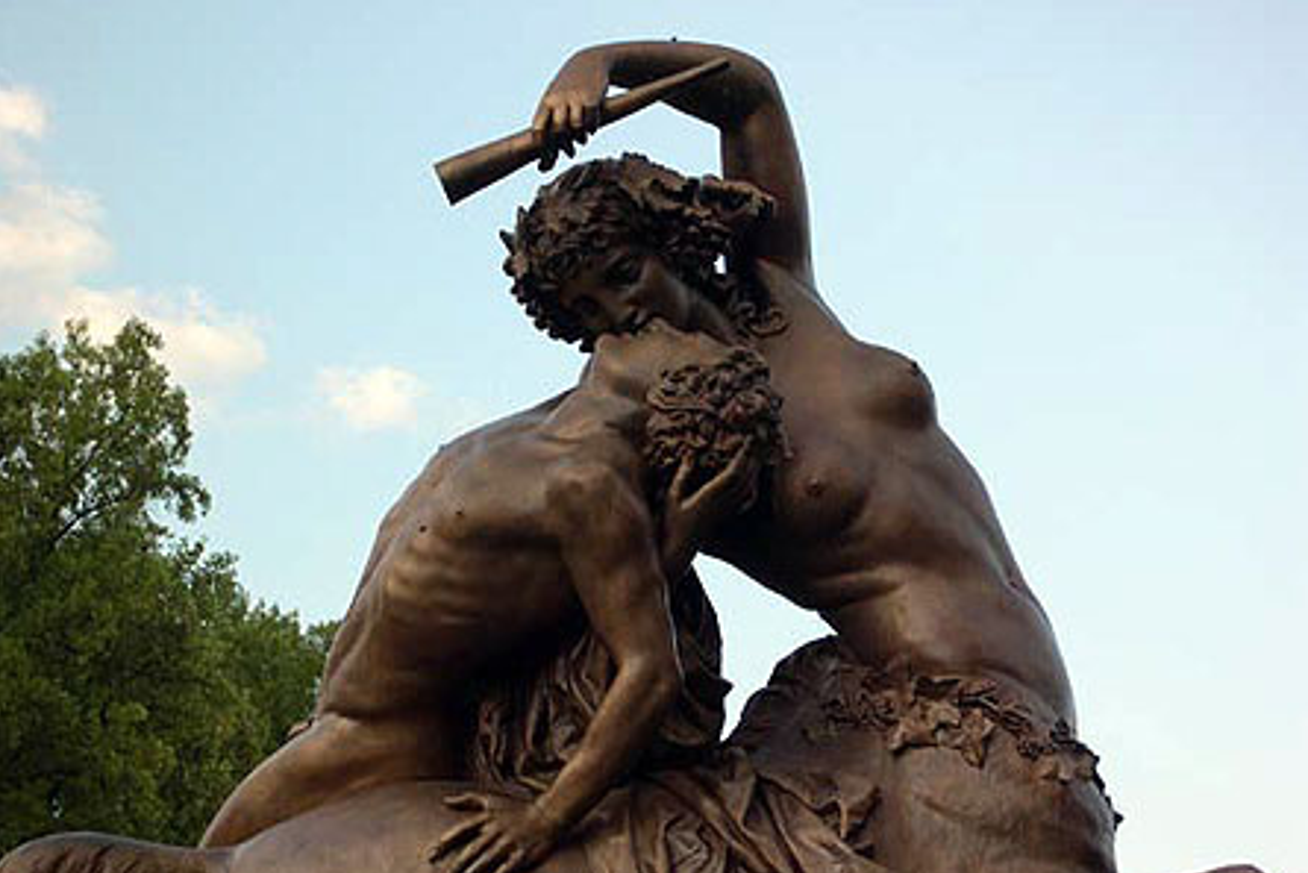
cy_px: 400
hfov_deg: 17.1
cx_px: 655
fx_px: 4361
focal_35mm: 120
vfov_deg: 11.4
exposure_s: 1/163
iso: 100
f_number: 4.9
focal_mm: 24
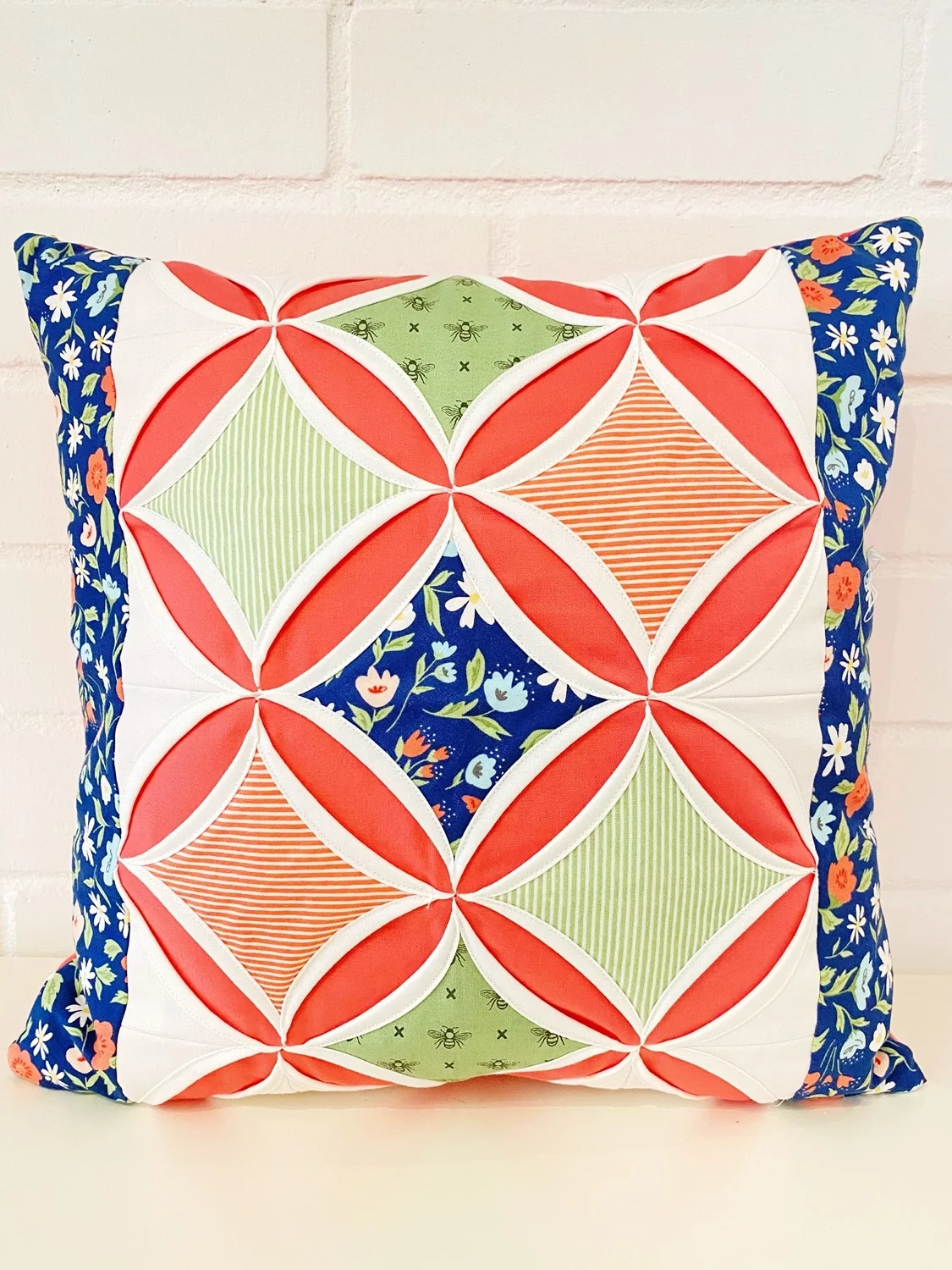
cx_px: 476
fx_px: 953
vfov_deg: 67.3
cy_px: 635
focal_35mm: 26
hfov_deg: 53.1
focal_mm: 4.25
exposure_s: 1/49
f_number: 1.8
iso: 500
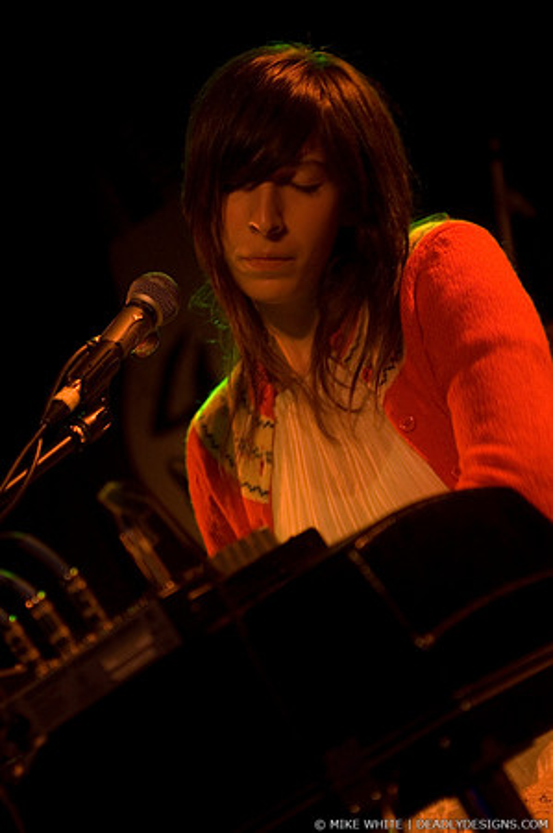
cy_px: 416
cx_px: 276
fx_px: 2425
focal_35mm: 105
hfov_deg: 13.0
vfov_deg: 19.5
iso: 800
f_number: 2.8
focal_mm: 70
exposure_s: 1/30
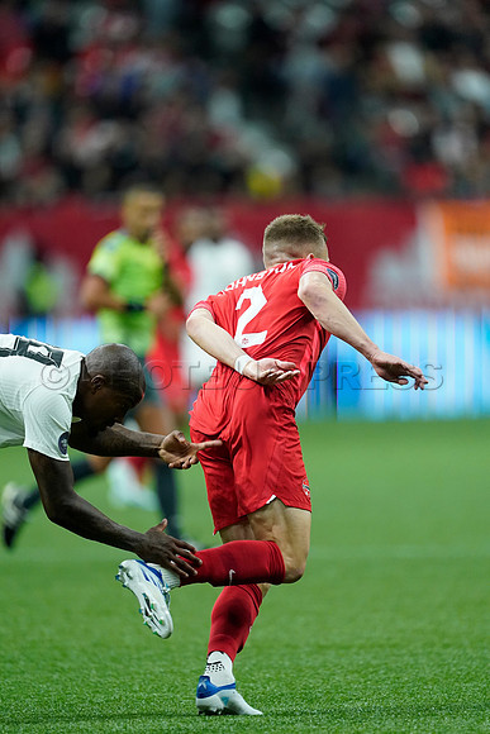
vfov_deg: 3.4
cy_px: 367
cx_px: 245
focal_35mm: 600
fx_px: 12242
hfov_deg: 2.3
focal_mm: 600
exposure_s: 1/1600
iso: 5000
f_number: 4
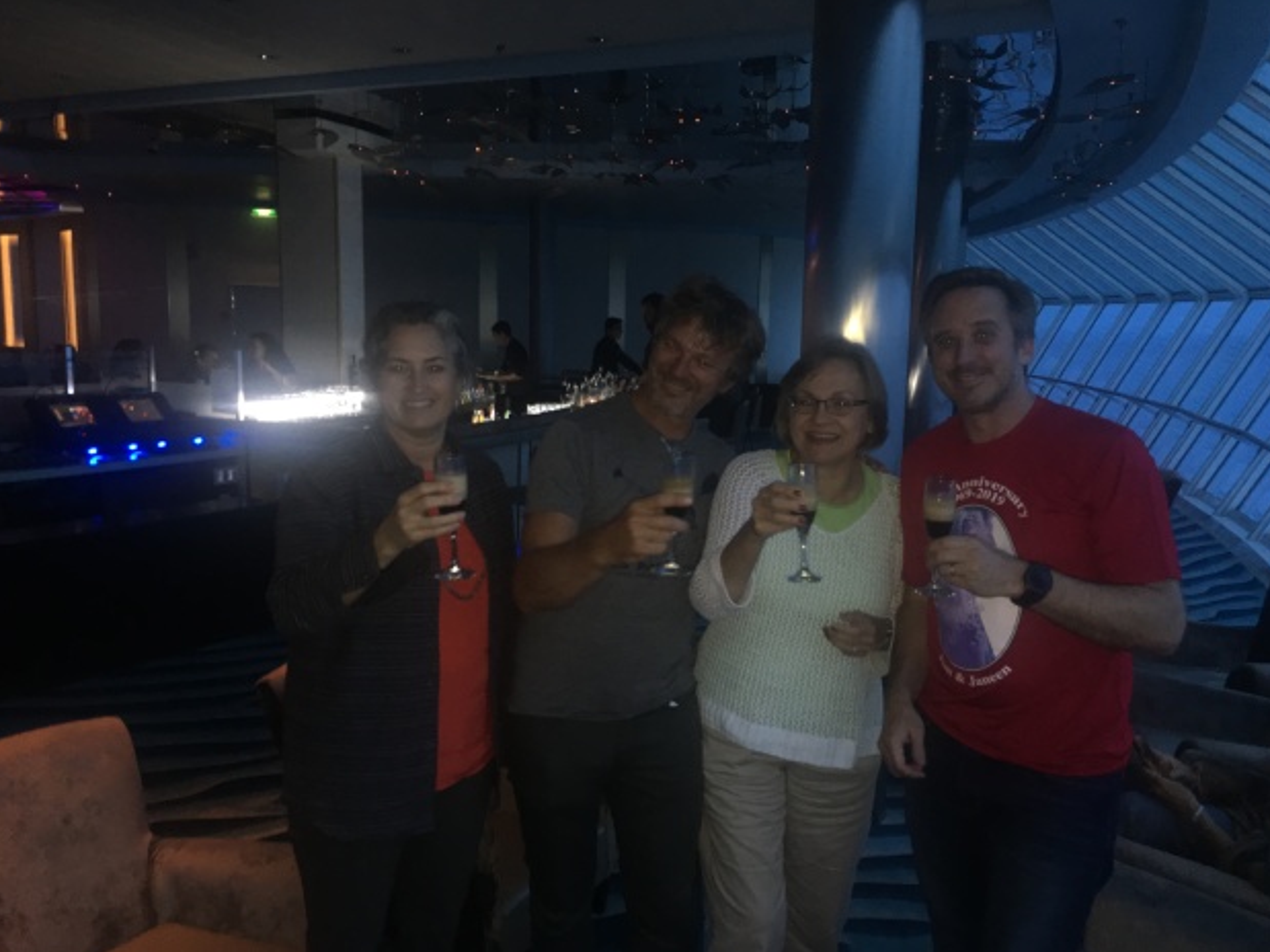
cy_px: 482
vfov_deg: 46.8
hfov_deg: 60.0
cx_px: 640
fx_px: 1100
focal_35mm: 30
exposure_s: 1/16
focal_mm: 4.15
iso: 100
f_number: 2.2
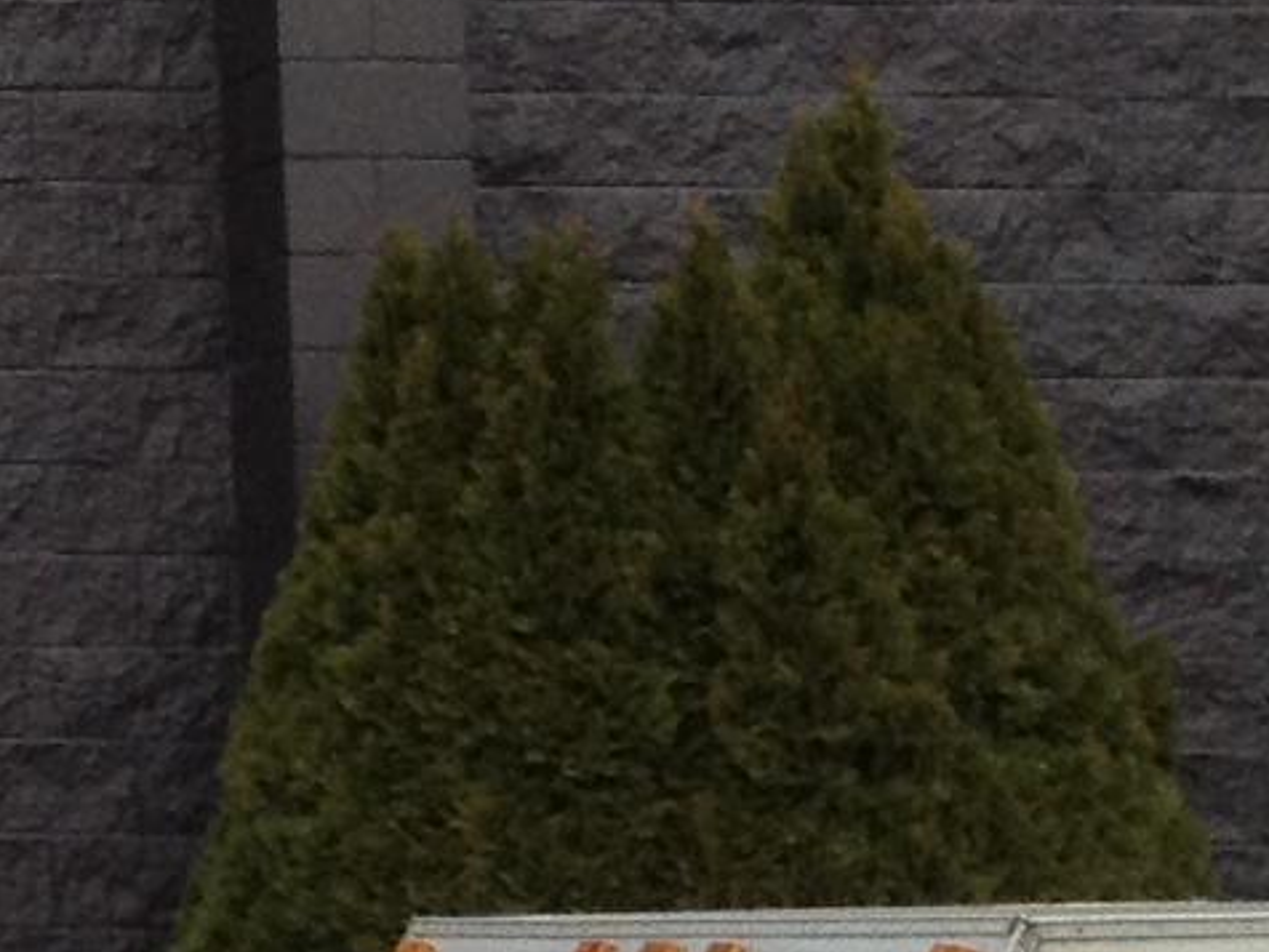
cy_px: 192
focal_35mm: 240
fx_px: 8798
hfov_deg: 7.4
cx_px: -2394
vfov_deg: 6.2
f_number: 2.4
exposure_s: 1/397
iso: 50
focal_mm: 4.28
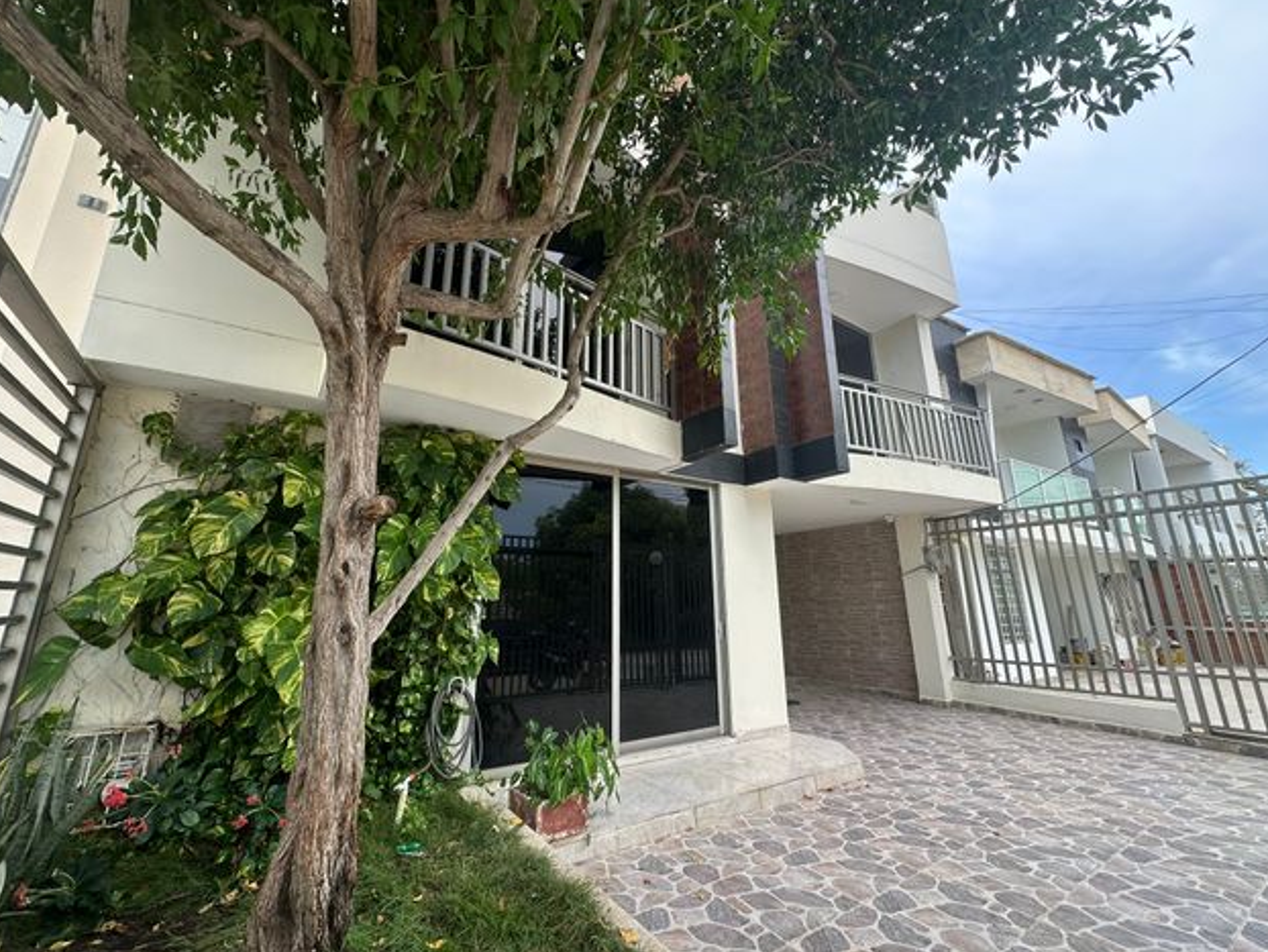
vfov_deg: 81.7
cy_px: 455
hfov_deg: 98.2
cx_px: 633
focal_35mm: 15
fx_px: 550
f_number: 2.2
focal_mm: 2.22
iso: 40
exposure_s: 1/173
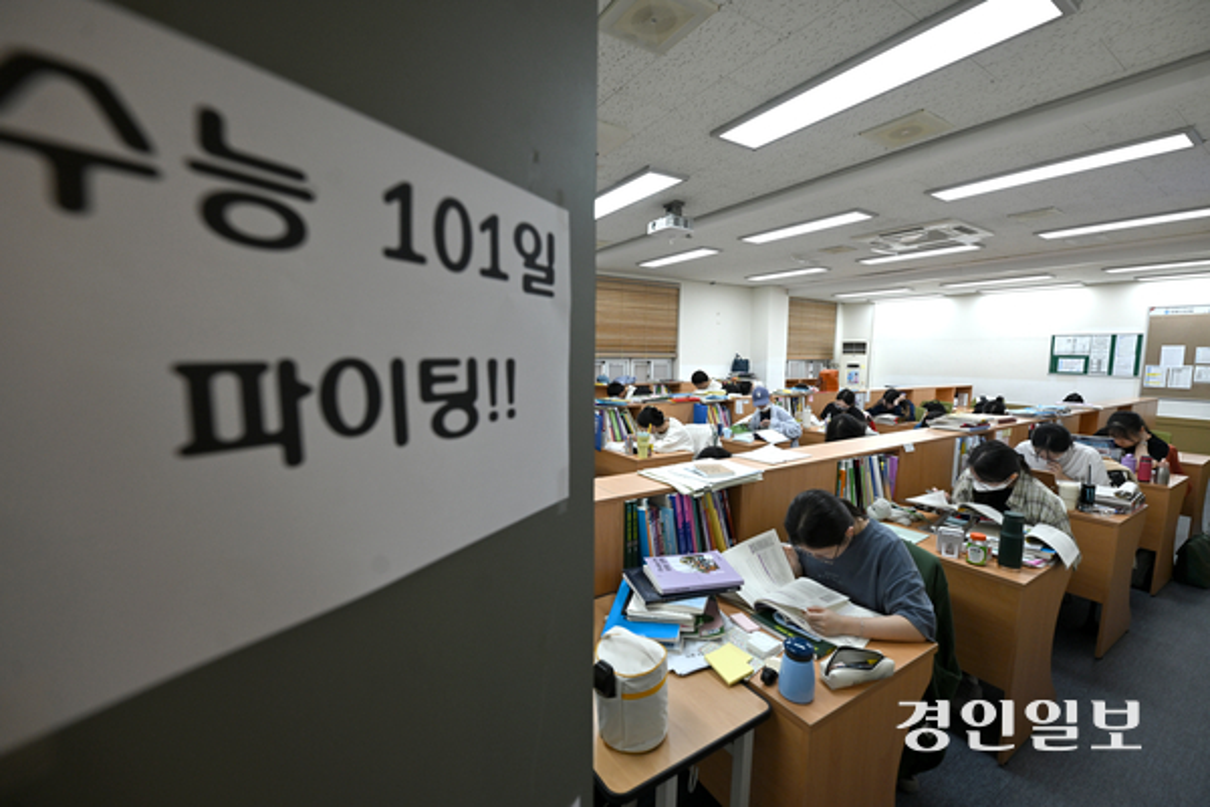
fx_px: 471
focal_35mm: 14
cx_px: 605
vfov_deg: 81.2
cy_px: 404
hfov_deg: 104.3
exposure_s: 1/160
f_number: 5
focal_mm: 14
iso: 800
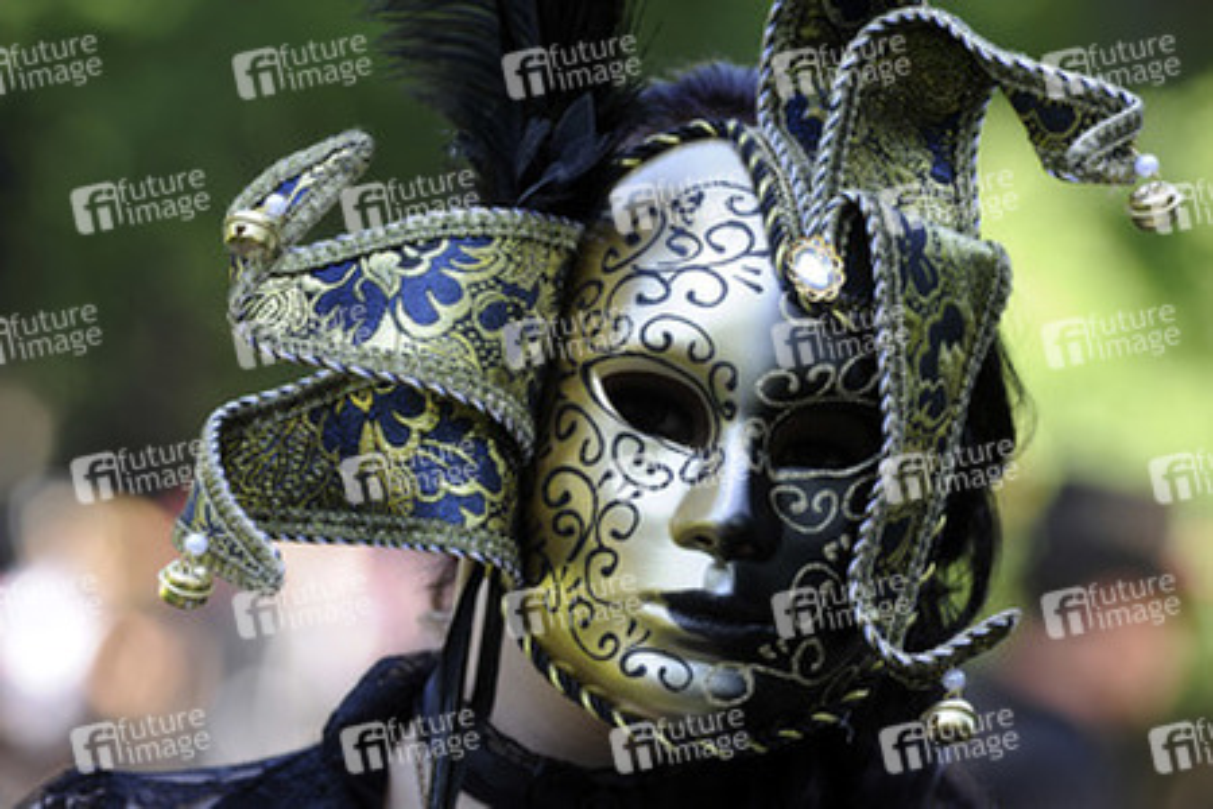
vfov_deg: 4.6
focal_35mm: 300
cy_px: 404
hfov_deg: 6.9
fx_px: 10108
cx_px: 606
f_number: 9
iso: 800
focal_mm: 300
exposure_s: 1/200
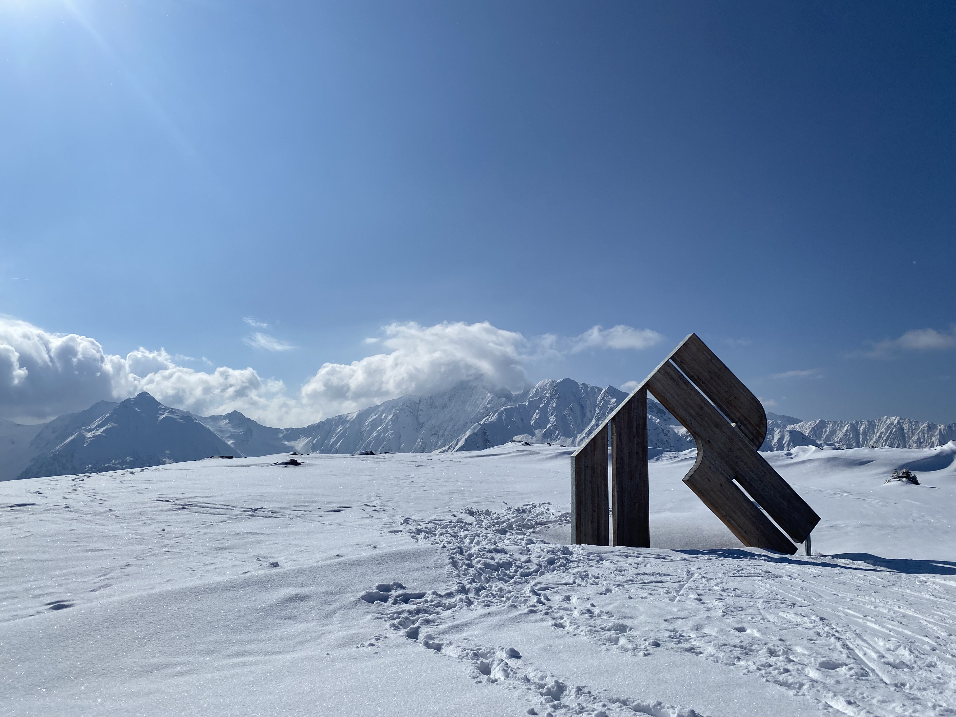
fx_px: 718
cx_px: 478
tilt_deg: +7.2
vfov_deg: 53.1
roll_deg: -1.4
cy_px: 358
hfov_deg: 67.3
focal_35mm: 26
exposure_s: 1/16393
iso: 40
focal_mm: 4.25
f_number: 1.8
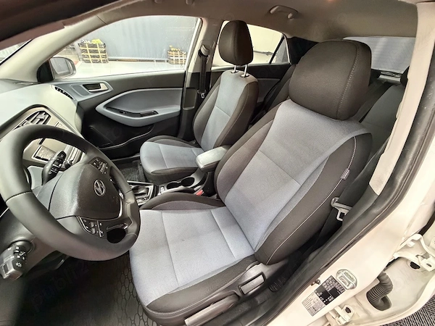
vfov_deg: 85.7
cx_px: 218
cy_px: 163
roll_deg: -4.3
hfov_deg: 102.1
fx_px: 176
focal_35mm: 14
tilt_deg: -36.7
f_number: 2.2
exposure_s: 1/50
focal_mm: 2.22
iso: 1000
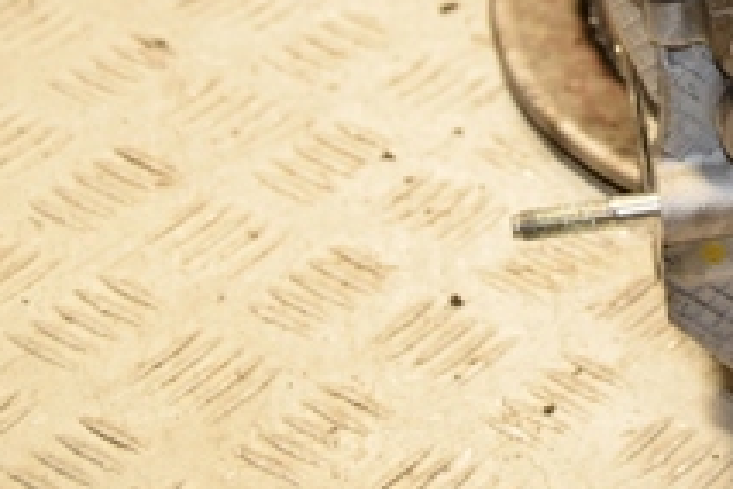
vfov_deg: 7.9
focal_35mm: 171
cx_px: 1022
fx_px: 3481
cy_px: -186
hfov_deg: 11.6
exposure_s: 1/160
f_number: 5
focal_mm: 38
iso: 800
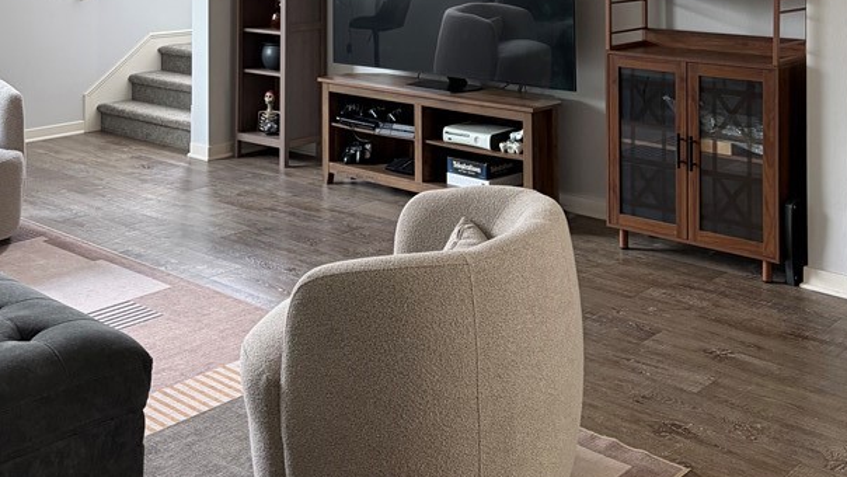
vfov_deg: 23.2
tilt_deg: +0.0
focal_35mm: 48
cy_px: -66
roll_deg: -0.1
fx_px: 1078
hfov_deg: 42.9
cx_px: 393
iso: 160
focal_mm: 5.96
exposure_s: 1/60
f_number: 1.6
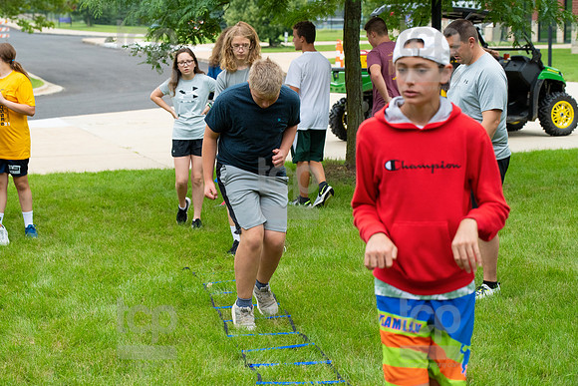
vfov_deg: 14.9
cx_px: 289
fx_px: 1477
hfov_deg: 22.1
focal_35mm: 92
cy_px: 193
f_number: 5.6
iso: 1250
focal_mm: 92
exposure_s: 1/1000
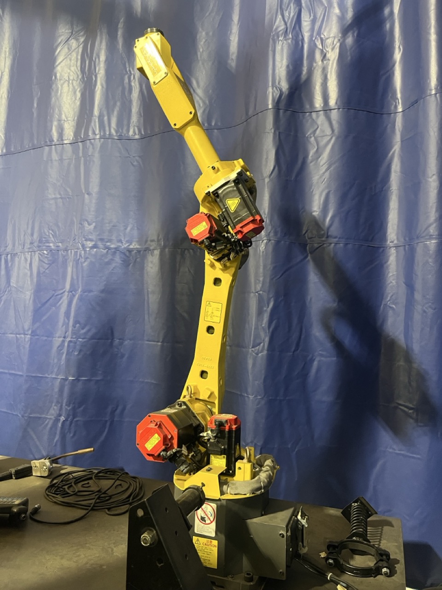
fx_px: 443
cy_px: 295
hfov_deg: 53.1
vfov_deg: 67.3
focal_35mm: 26
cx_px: 221
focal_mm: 5.1
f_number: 1.6
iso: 640
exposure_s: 1/37
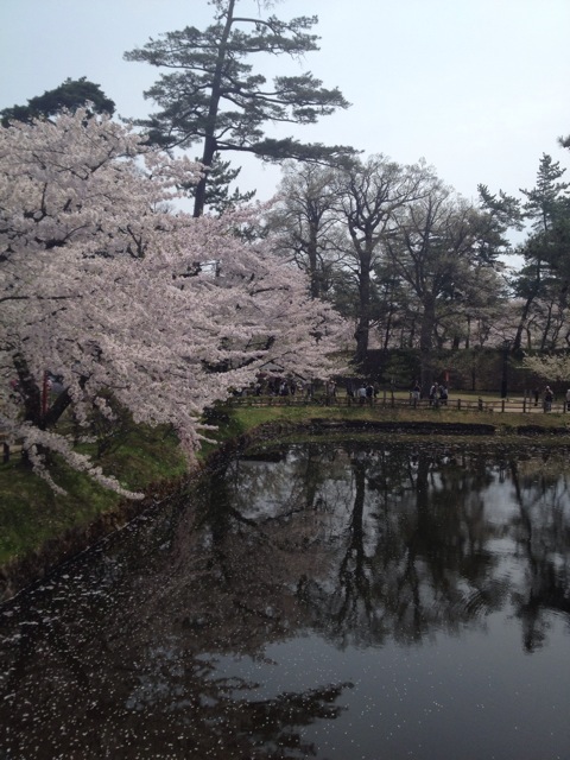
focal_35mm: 35
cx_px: 285
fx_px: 768
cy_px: 380
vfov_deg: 52.6
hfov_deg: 40.7
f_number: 2.4
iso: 64
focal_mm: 4.28
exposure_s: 1/2304
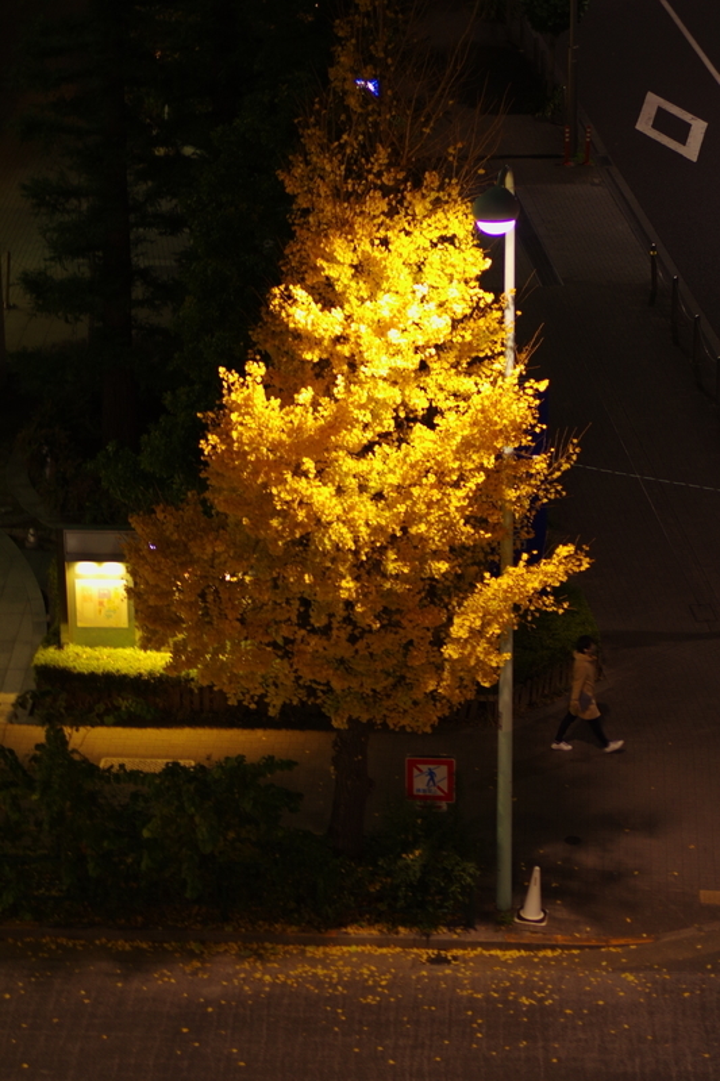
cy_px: 540
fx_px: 3451
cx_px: 360
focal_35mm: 115
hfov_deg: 11.9
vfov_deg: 17.8
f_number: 1.8
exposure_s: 1/25
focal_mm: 77
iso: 640
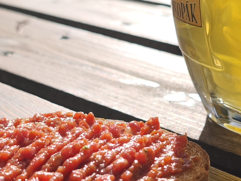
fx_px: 599
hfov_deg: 22.7
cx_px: 135
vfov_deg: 17.2
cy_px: 99
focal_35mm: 86
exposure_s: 1/3830
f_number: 1.6
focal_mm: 6.57
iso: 64
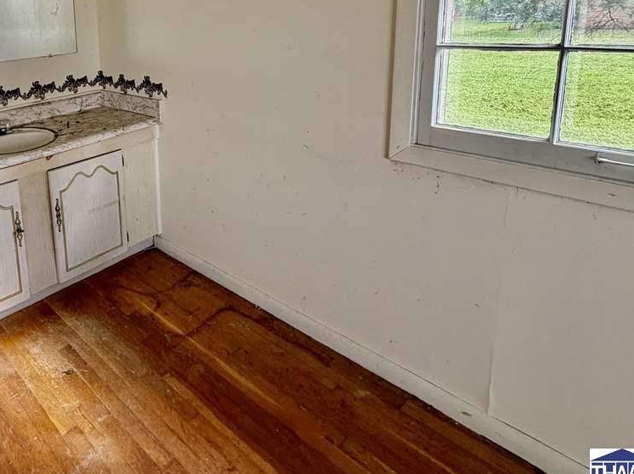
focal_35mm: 24
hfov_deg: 64.1
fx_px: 439
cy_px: 84
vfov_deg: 52.4
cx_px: 110
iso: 125
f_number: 2.2
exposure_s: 1/121
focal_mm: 2.22
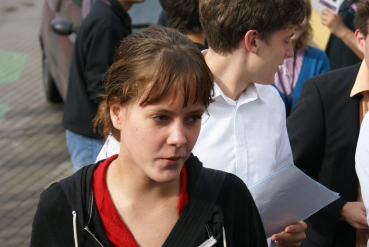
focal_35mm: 105
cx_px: 184
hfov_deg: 19.4
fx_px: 1077
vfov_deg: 13.1
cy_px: 124
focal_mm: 70
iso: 100
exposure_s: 1/200
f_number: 5.6
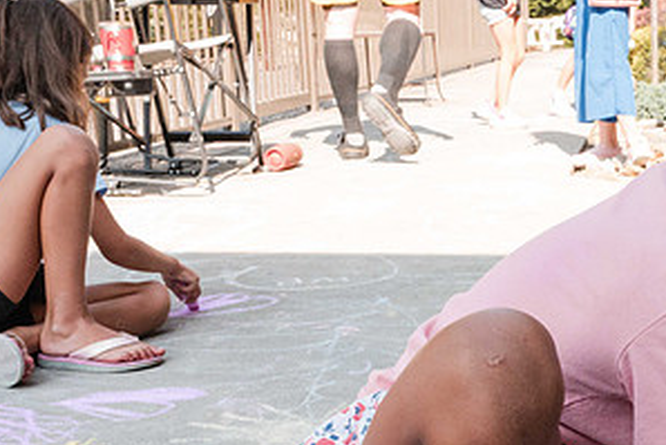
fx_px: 1296
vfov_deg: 19.1
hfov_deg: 27.8
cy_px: 421
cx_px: 593
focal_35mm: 70
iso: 6400
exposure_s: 1/1600
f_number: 16
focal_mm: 35
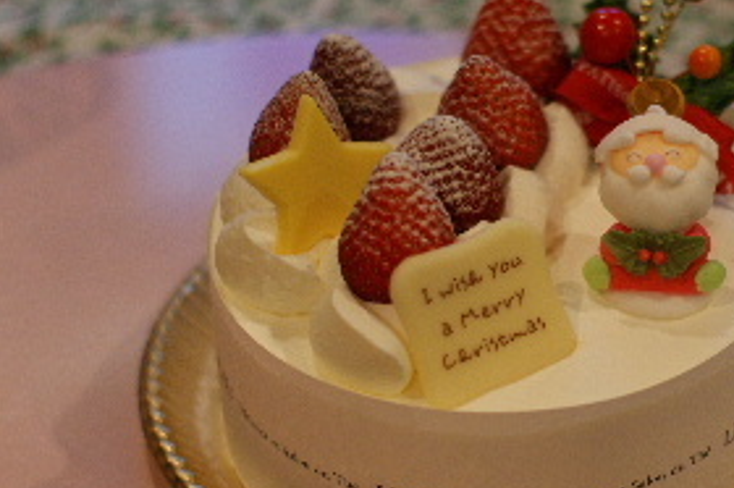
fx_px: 2505
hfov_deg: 16.6
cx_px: 515
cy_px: 290
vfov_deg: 11.1
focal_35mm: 123
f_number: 2
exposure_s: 1/60
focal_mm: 50
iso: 400
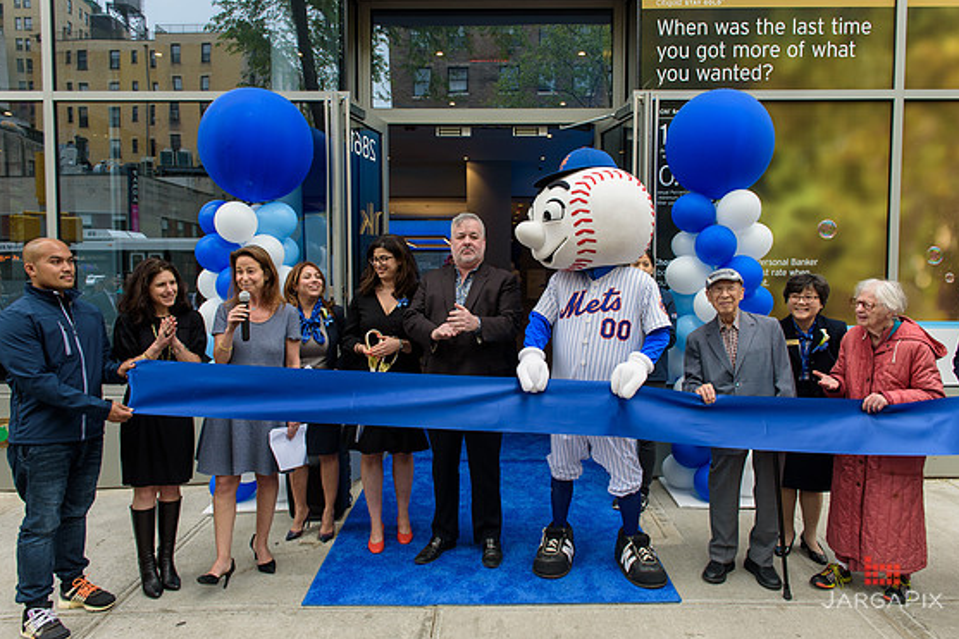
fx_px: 666
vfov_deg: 51.3
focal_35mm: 25
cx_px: 487
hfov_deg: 71.5
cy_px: 313
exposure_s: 1/250
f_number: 5
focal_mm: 24
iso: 200
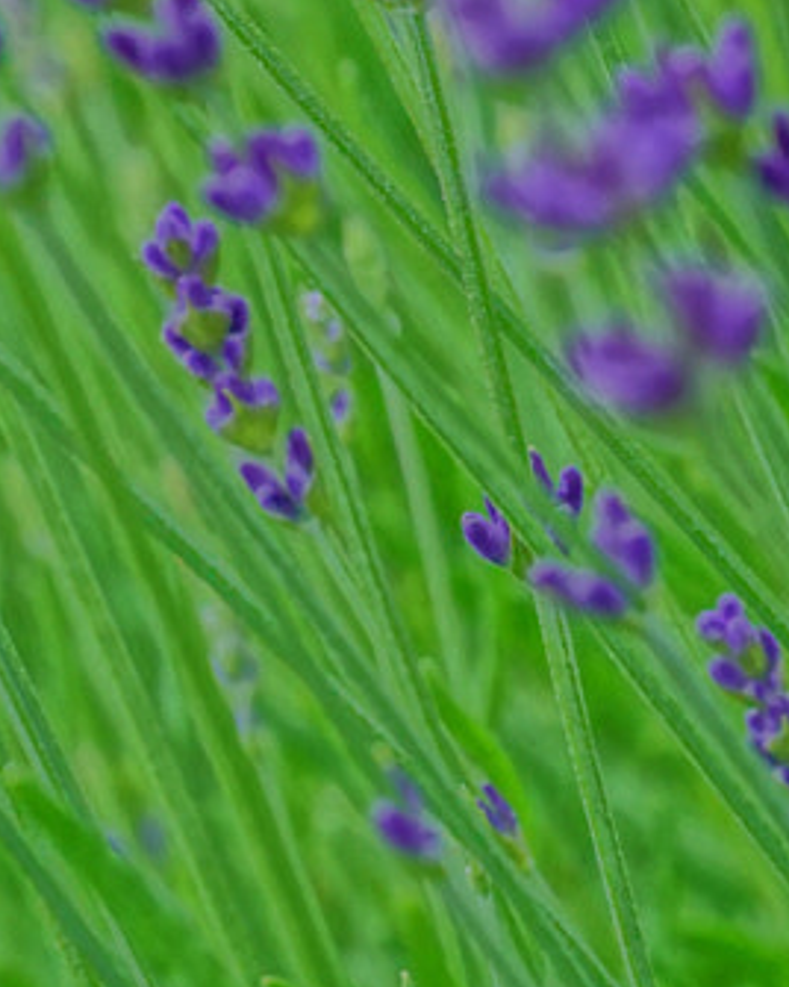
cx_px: 505
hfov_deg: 3.8
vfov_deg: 4.8
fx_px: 11763
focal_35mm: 403
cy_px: -672
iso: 800
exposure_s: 1/50
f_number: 9
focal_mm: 90
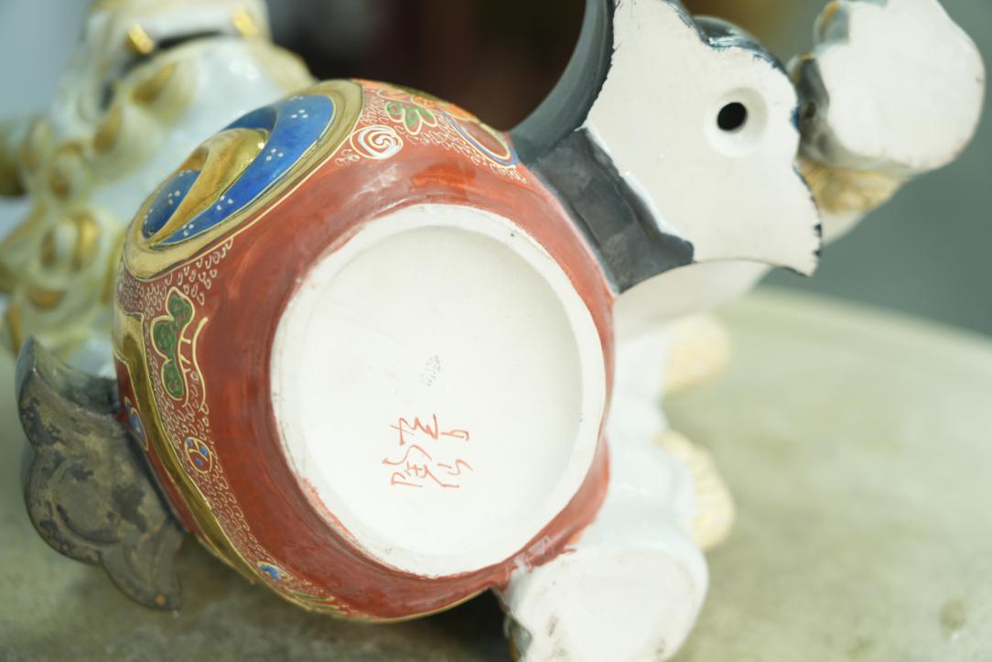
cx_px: 496
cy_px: 331
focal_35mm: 88
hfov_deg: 23.1
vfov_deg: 15.5
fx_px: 2425
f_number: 4
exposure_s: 1/100
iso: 1250
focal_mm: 88
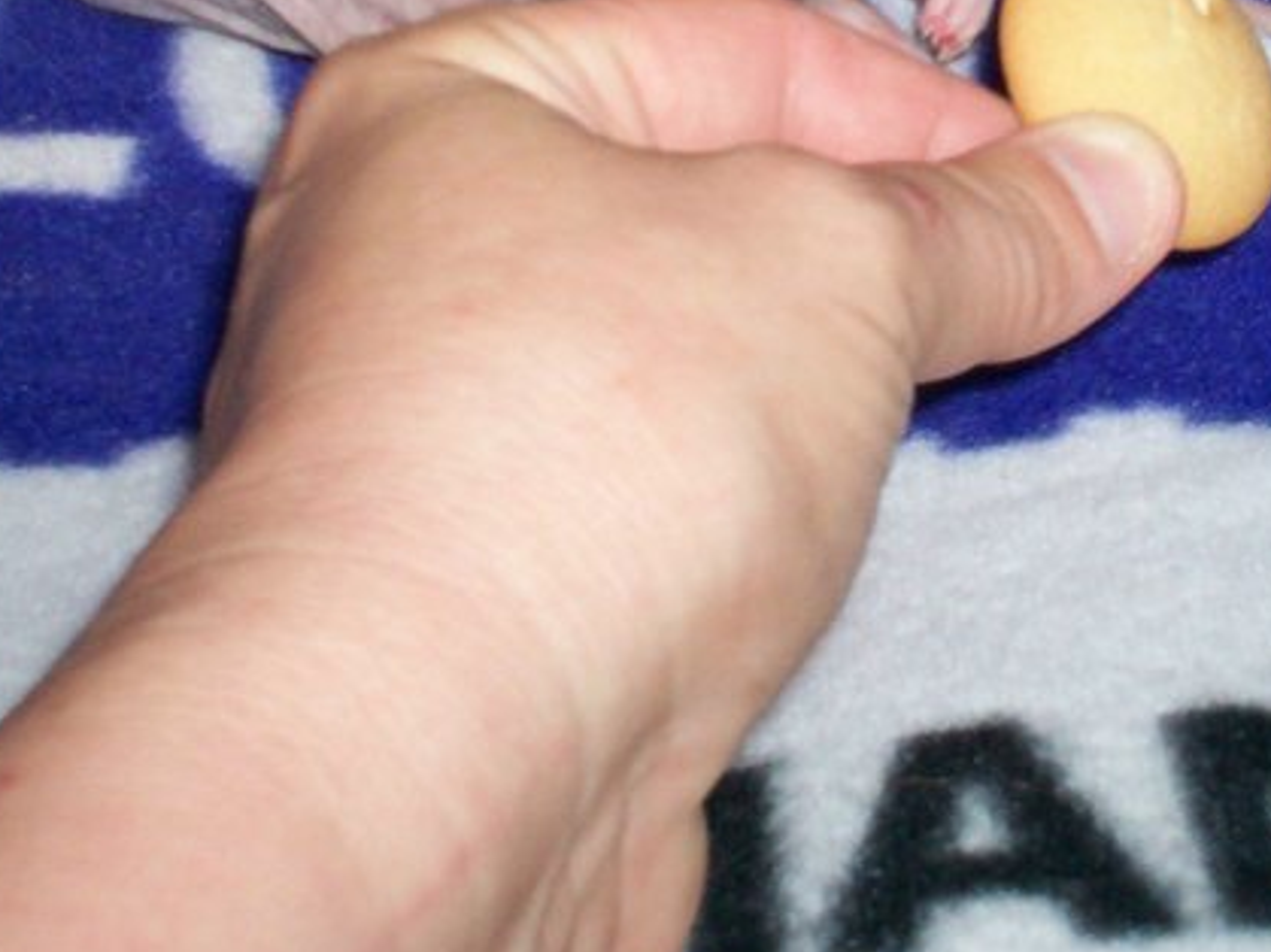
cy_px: -130
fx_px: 3230
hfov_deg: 22.2
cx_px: 780
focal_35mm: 88
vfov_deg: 16.2
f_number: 4.5
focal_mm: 6
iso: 140
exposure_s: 1/60
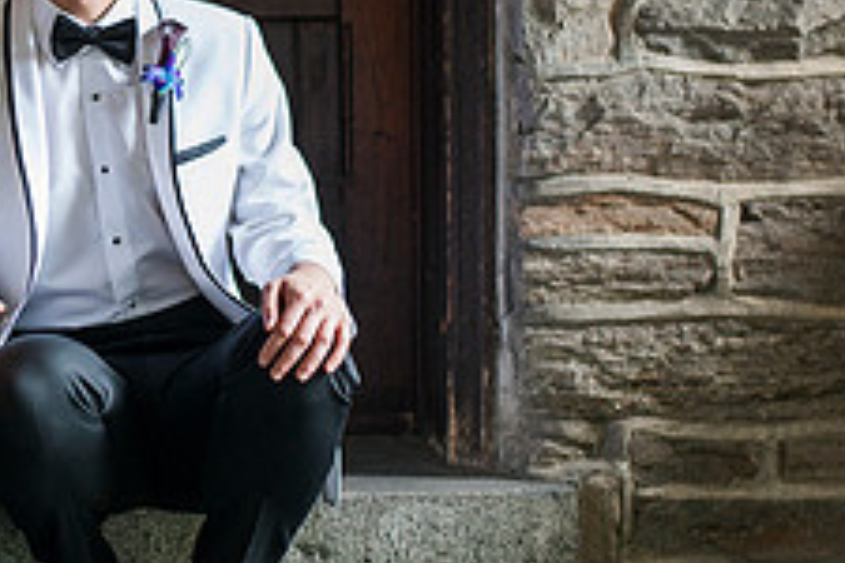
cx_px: 4
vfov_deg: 10.6
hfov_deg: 15.6
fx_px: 3028
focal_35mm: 129
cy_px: 165
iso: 800
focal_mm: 50
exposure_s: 1/320
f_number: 2.2
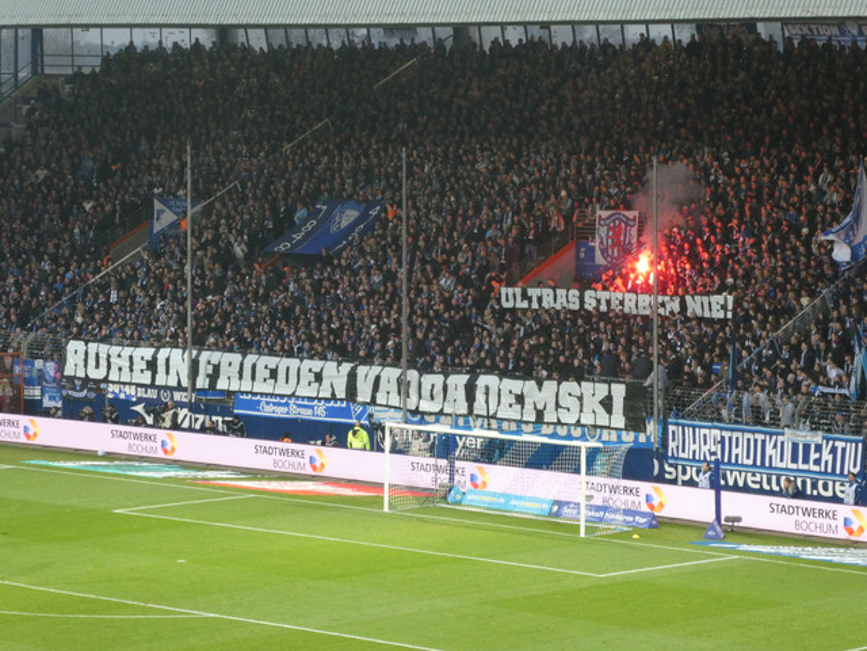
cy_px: 326
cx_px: 434
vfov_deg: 11.0
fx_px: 3381
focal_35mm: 135
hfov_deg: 14.6
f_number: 5.3
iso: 500
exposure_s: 1/80
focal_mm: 24.2
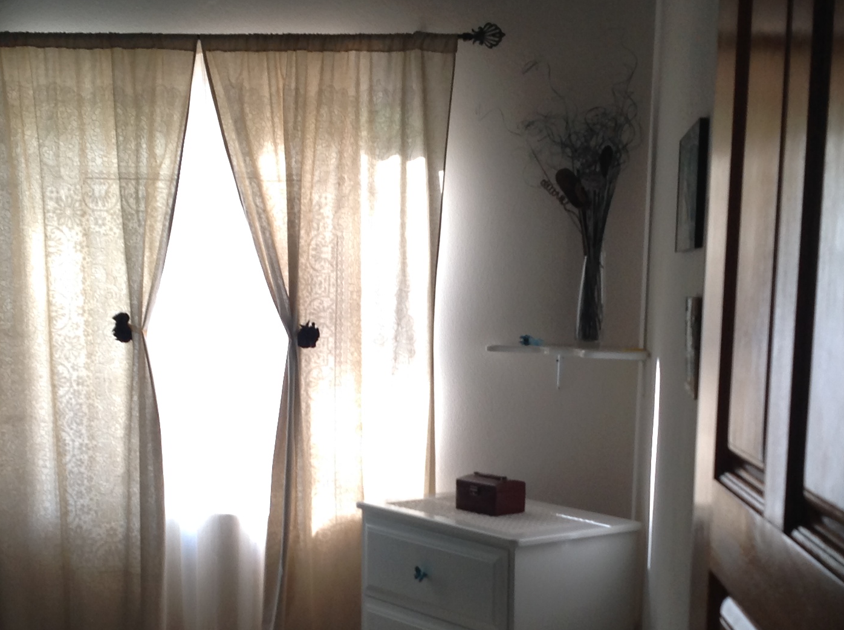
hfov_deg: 29.8
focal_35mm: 65
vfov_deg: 22.2
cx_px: 375
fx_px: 1582
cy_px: 521
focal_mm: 4.28
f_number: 2.4
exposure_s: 1/15
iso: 50
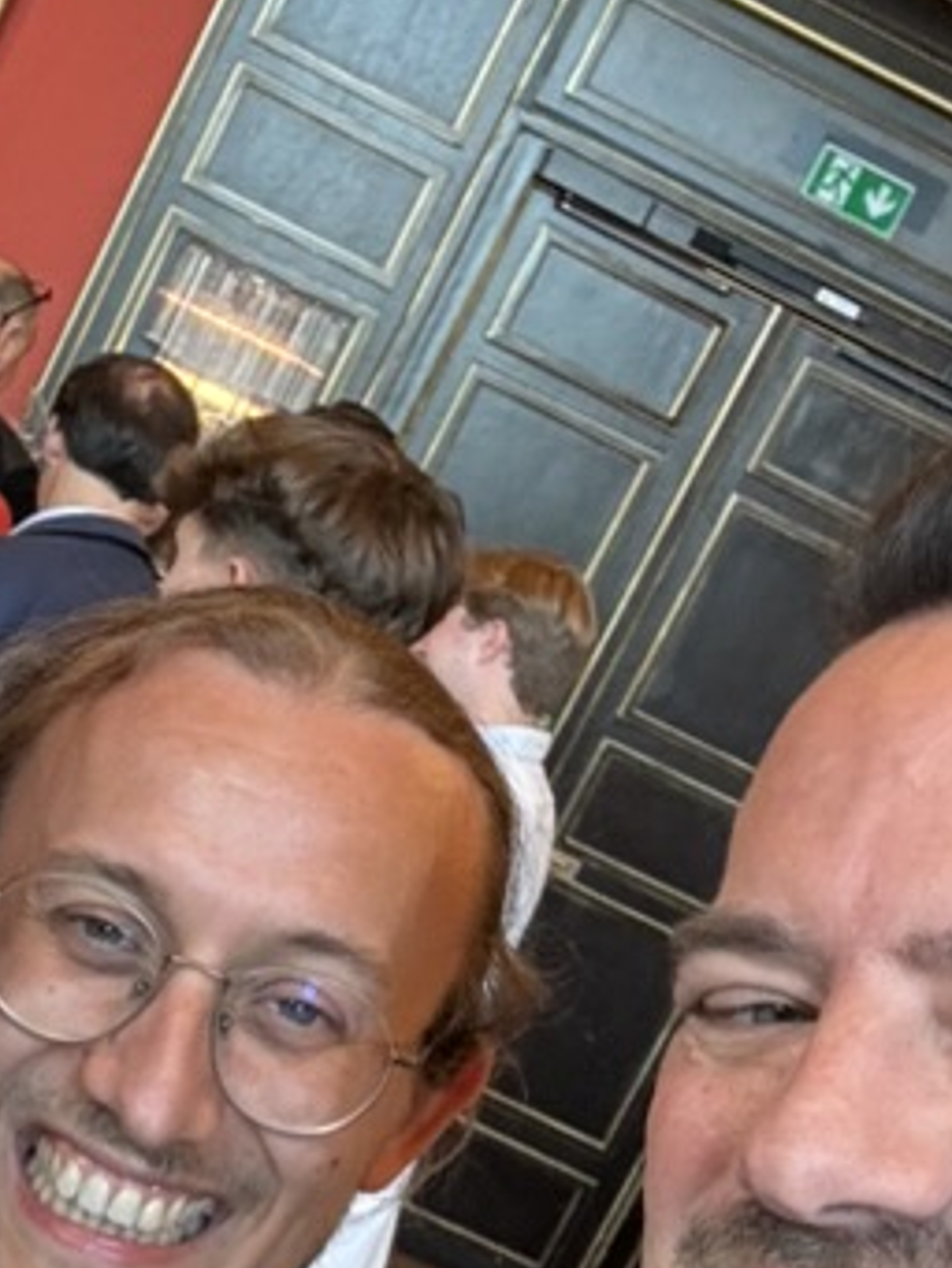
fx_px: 3298
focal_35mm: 90
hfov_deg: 16.3
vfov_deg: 21.4
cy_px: 1071
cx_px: 138
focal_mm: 2.69
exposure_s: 1/50
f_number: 1.9
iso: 80
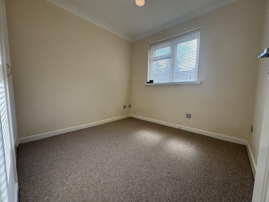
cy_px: 101
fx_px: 109
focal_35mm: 14
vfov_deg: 85.7
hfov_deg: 102.1
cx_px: 134
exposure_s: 1/209
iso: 40
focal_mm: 2.22
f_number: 2.2
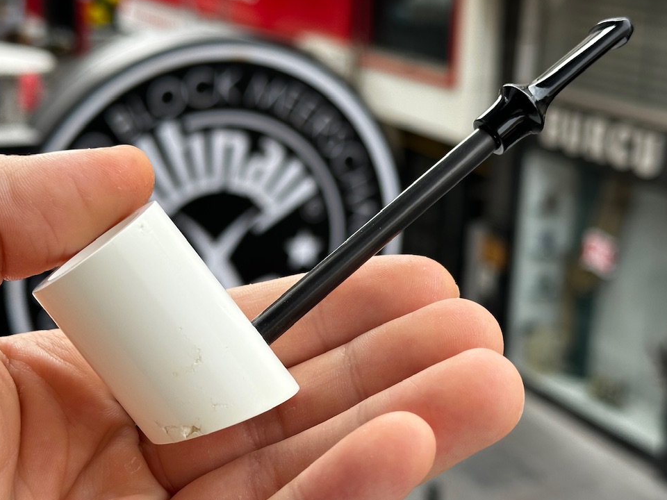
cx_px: 338
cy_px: 237
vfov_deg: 22.9
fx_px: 1233
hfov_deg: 30.3
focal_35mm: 64
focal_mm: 6.86
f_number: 1.78
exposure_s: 1/740
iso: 64
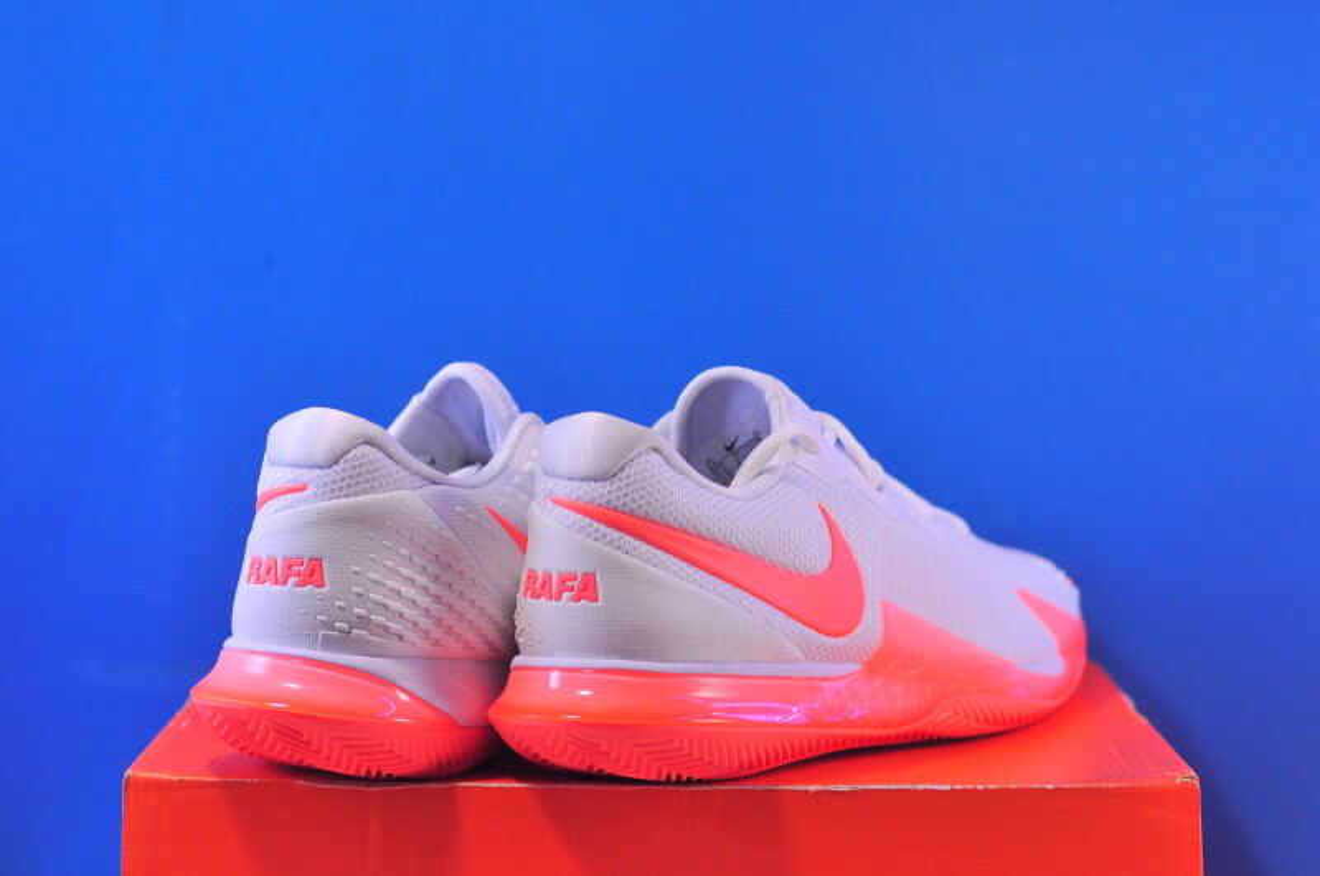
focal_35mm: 75
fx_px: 2746
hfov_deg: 27.0
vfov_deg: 18.1
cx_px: 660
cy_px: 438
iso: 250
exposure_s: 1/250
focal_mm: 50
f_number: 3.2
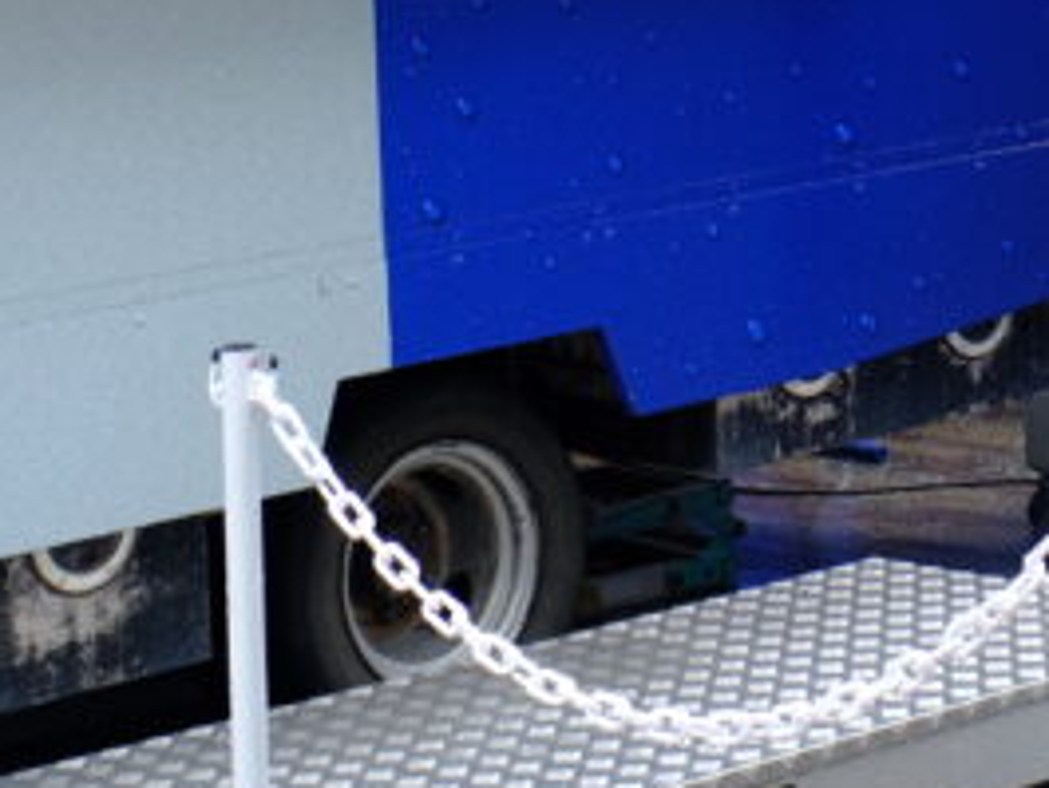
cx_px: 875
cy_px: -434
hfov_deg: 15.0
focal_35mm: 130
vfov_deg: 10.9
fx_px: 3941
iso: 160
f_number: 3.6
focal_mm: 23
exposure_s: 1/280
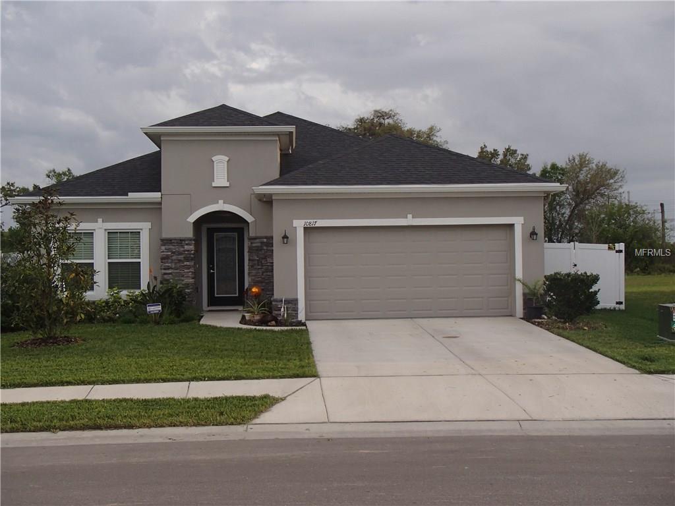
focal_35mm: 43
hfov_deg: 43.9
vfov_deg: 33.6
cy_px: 253
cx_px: 338
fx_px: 838
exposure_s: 1/320
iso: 100
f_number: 4.8
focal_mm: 7.73
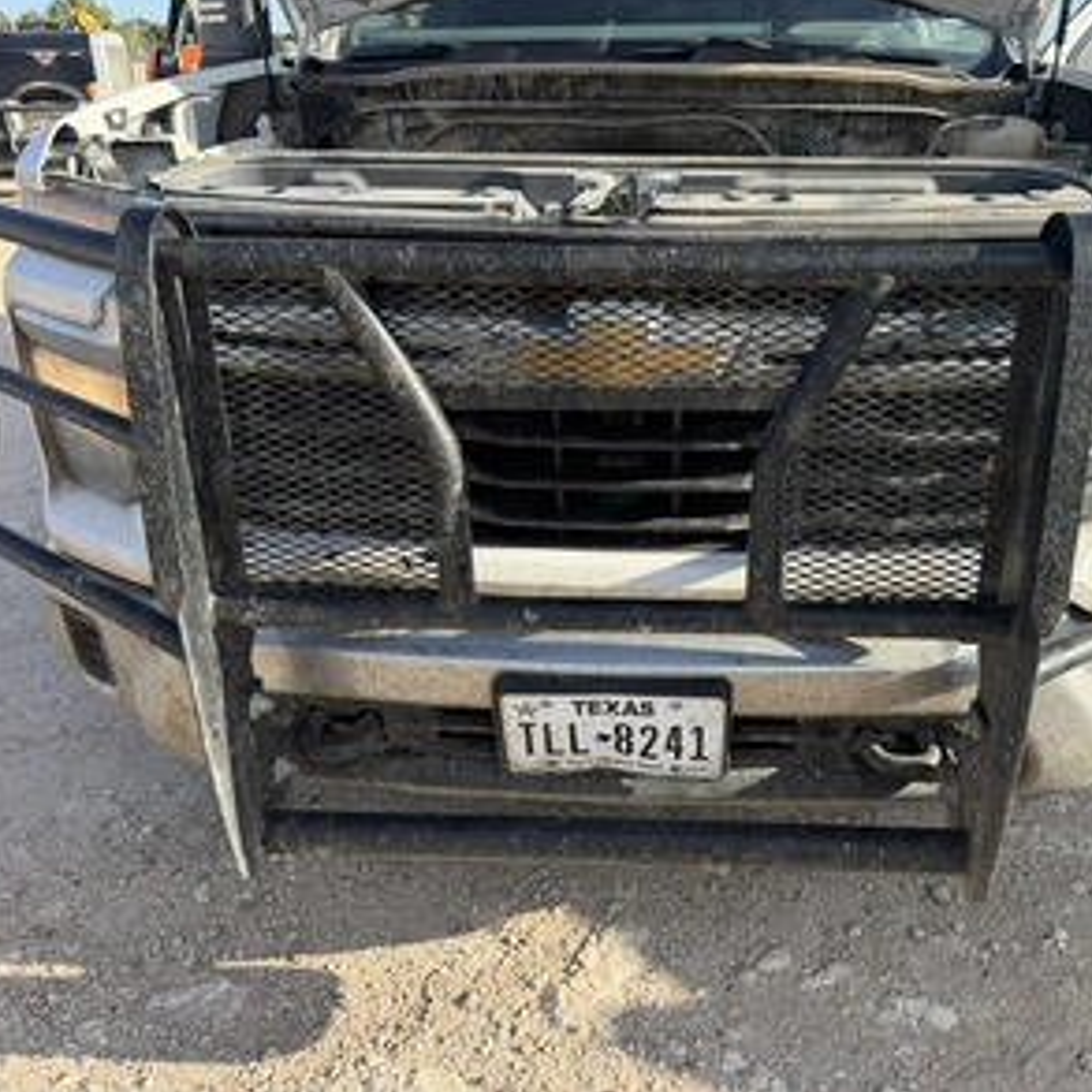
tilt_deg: -24.2
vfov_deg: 55.6
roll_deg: -1.3
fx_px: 1035
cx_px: 652
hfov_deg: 55.2
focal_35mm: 29
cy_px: 537
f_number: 1.78
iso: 100
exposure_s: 1/1727
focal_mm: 6.76
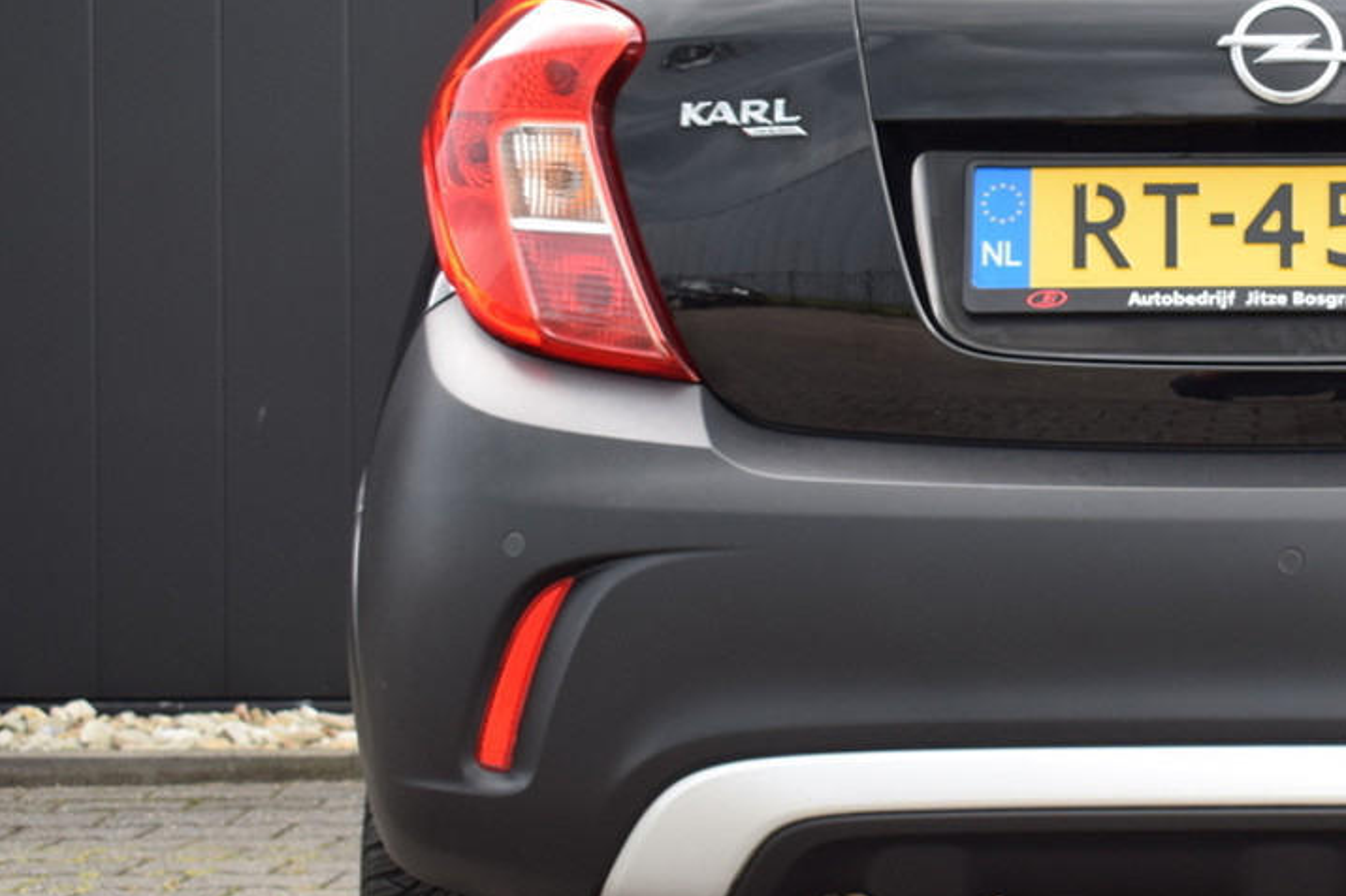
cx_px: 1271
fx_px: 3513
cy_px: 366
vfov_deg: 14.5
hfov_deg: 21.1
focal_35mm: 94
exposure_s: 1/125
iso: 400
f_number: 5.6
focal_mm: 32
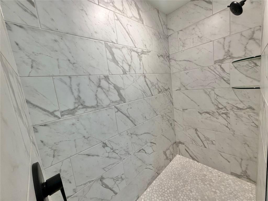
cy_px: 100
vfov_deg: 85.7
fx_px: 108
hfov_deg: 102.1
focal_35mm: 14
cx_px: 134
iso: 320
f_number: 2.2
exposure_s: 1/120
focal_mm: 2.22
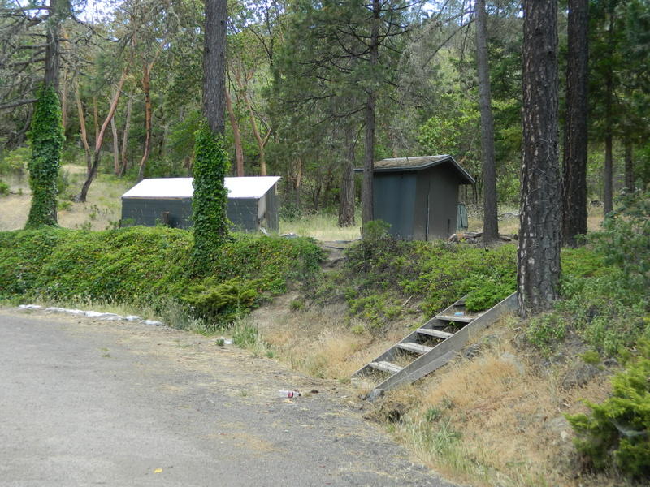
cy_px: 244
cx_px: 325
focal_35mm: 41
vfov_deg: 35.1
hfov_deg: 45.8
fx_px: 770
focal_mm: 7.3
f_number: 3.5
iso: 80
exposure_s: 1/100
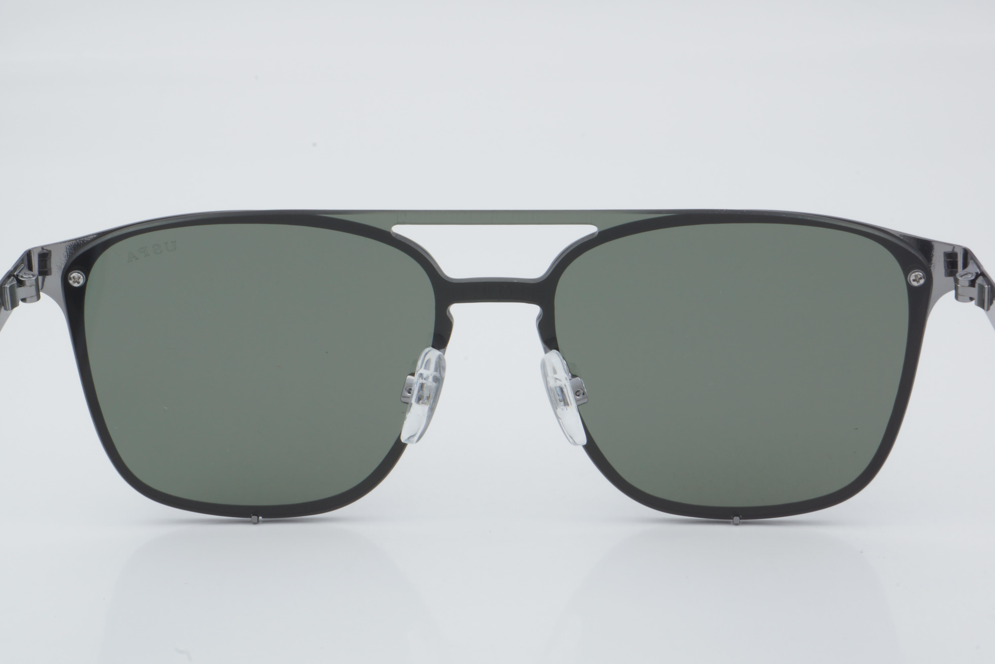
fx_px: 2073
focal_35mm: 75
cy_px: 332
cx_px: 498
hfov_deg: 27.0
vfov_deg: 18.2
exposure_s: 1/3
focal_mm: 50
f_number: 32
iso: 100
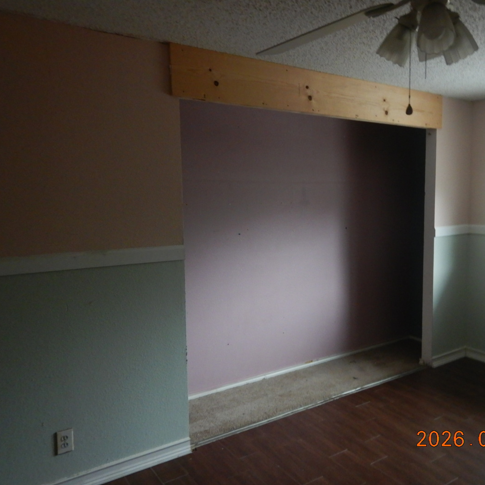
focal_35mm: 29
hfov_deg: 54.8
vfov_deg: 55.6
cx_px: 311
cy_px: 242
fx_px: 460
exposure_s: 1/25
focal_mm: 4.3
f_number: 2.8
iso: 400
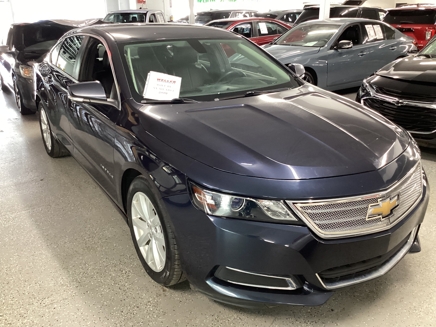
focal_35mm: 31
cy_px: 164
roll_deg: +0.6
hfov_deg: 58.4
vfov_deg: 45.4
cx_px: 218
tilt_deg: -22.0
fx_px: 390
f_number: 2.4
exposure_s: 1/33
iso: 250
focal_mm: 3.3
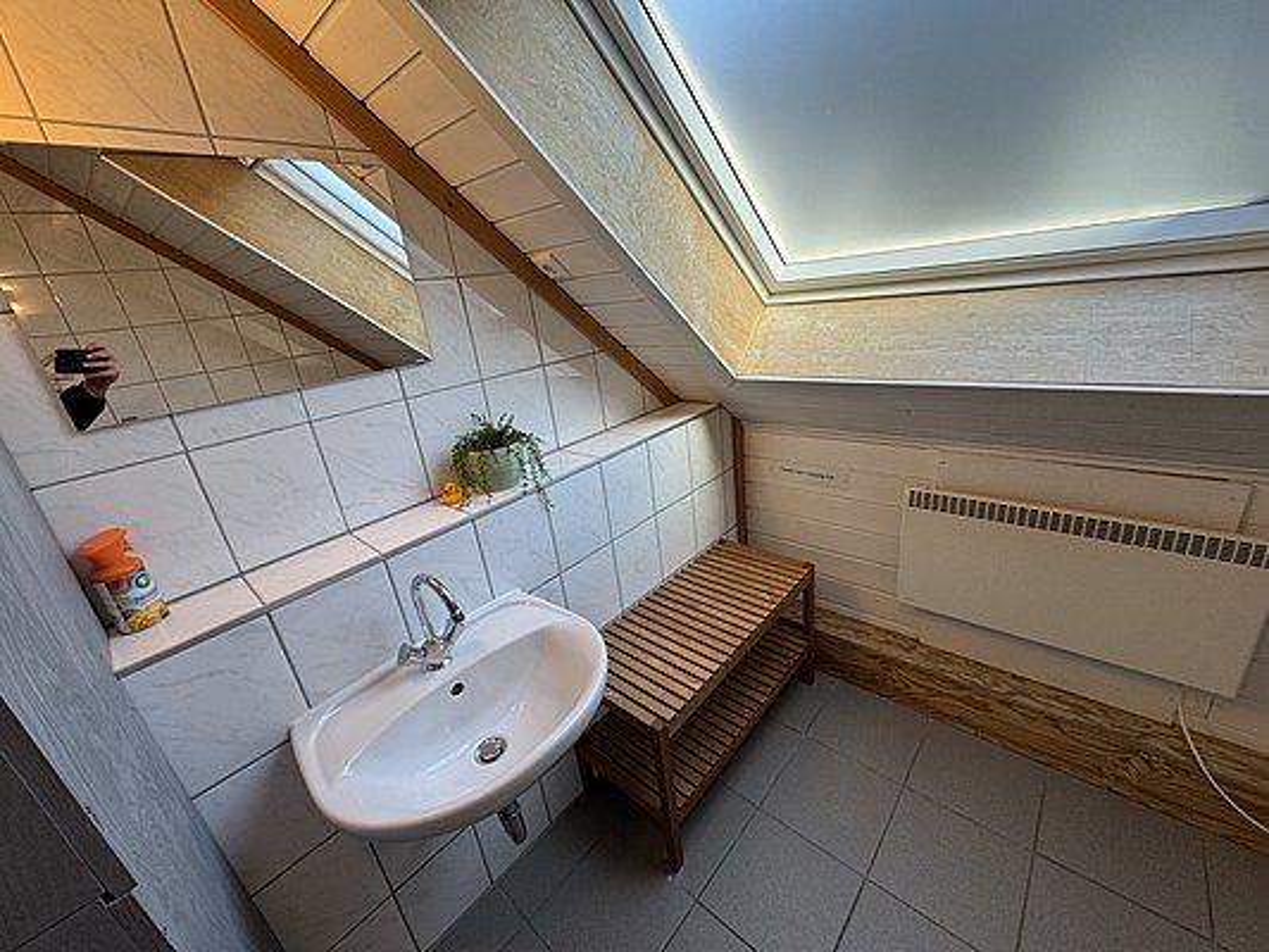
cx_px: 634
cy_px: 476
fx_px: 513
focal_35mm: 14
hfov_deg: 102.1
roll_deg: +9.1
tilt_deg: -18.6
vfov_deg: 85.7
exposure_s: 1/100
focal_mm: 2.22
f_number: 2.2
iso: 80
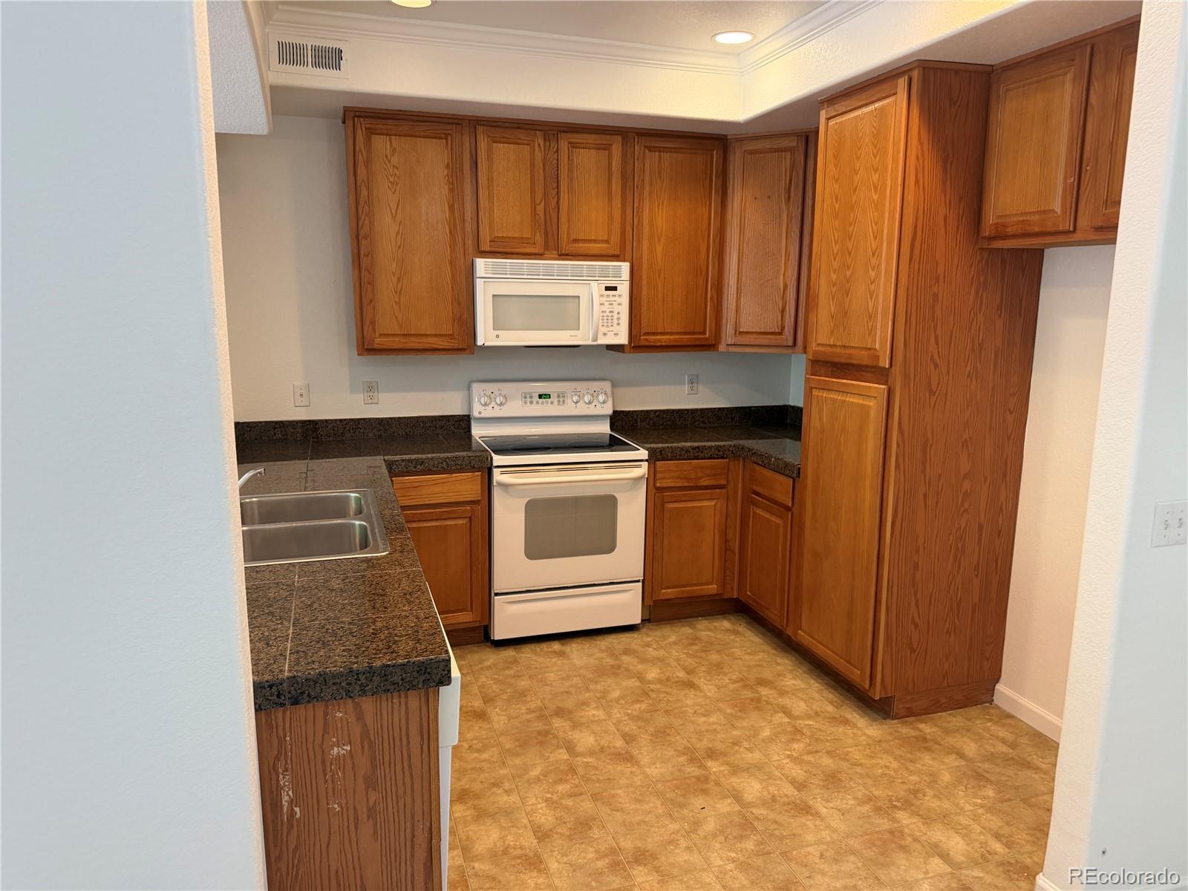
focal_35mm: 24
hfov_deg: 71.6
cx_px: 594
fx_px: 824
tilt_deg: -9.4
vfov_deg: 56.8
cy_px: 446
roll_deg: -0.2
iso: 250
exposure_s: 1/60
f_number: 1.78
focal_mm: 6.76
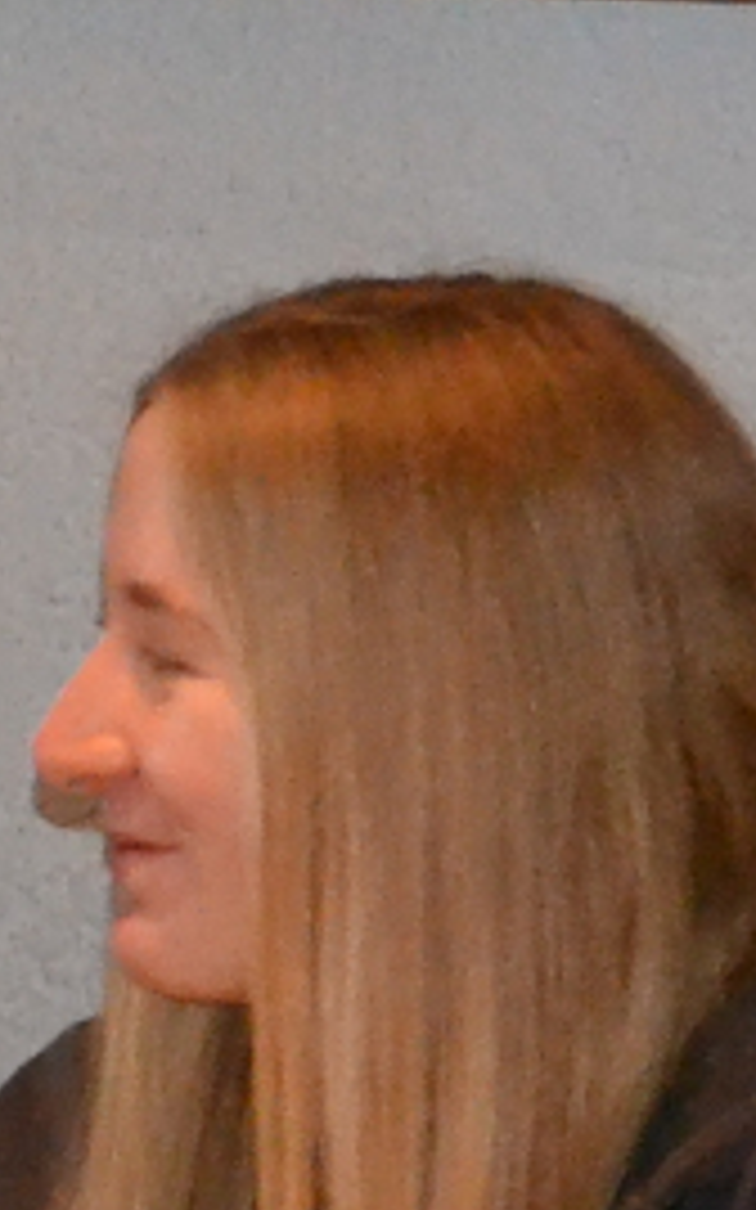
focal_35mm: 338
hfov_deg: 3.9
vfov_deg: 6.2
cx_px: -104
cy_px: 1221
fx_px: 11144
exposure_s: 1/60
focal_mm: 29
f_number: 4.5
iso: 3200
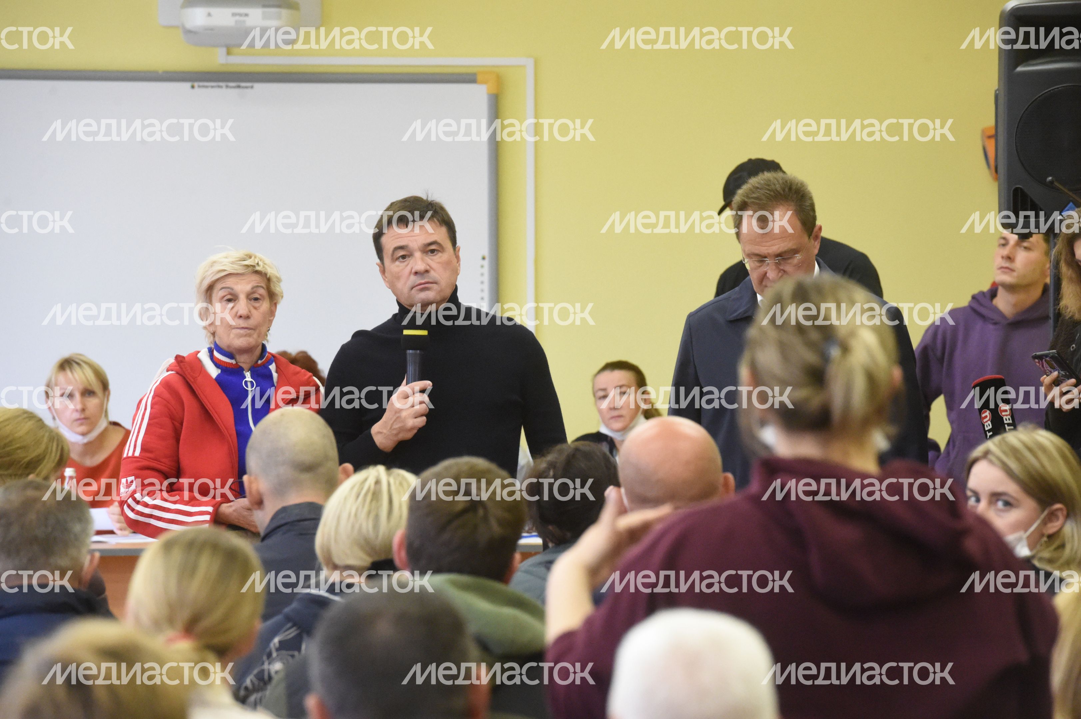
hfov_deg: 10.6
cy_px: 360
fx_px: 5852
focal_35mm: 195
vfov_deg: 7.0
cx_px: 540
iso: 12800
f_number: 8
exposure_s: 1/200
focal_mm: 195
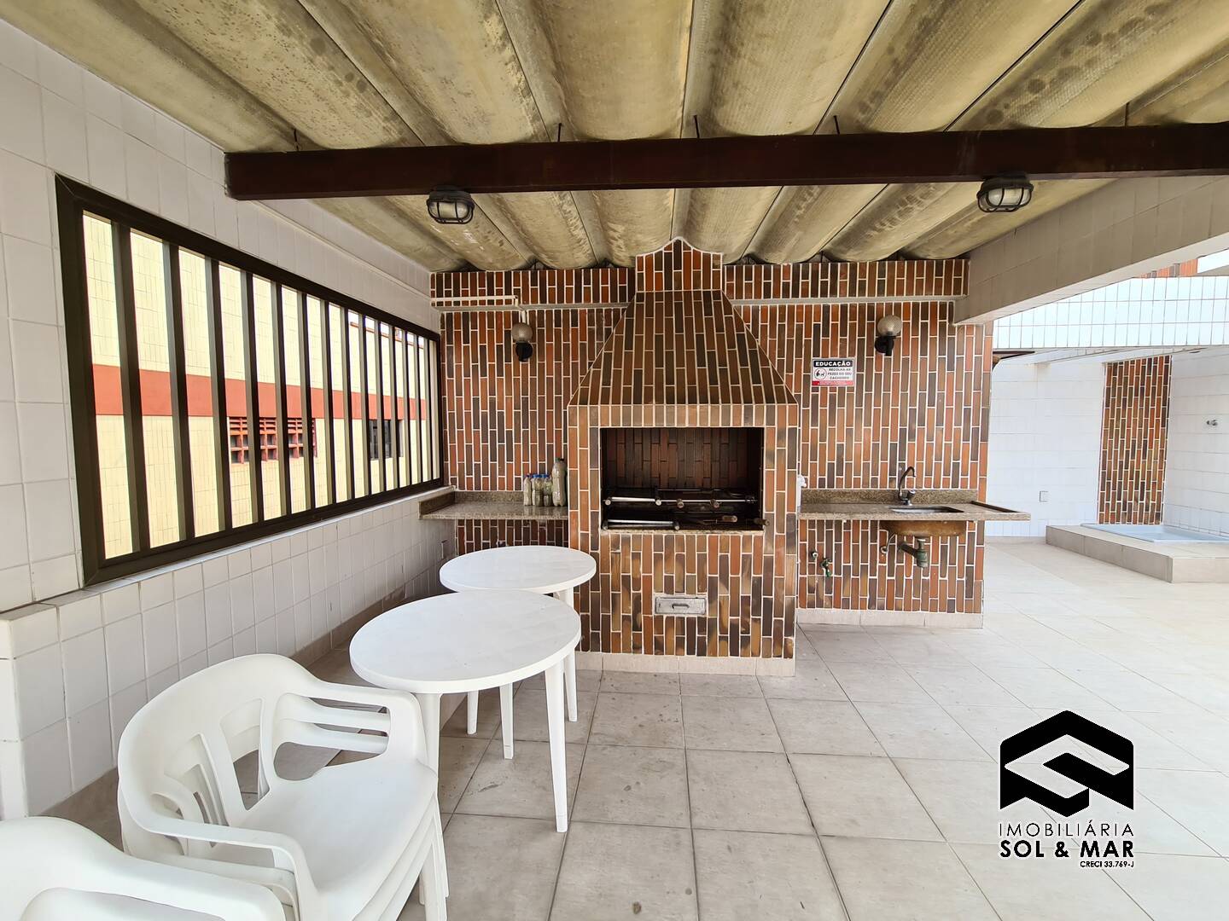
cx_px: 614
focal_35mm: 13
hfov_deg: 106.2
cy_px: 460
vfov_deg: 89.9
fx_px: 462
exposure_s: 1/233
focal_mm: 2.2
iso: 50
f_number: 2.2
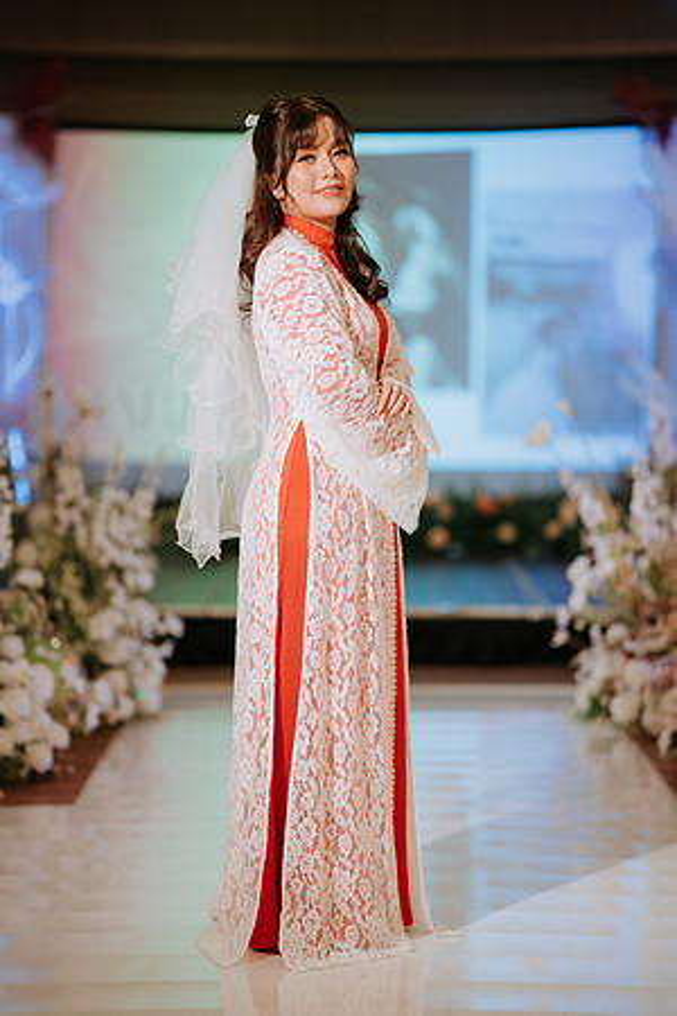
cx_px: 338
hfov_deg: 16.1
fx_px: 2398
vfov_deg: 23.9
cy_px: 508
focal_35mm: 85
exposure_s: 1/500
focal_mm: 85
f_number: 1.4
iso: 800
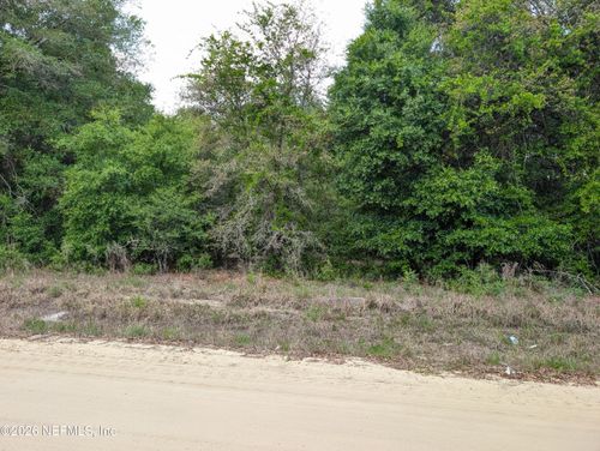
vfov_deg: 56.9
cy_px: 226
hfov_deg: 71.5
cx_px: 300
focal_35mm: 24
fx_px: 416
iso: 21
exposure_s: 1/183
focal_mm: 6.9
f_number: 1.68
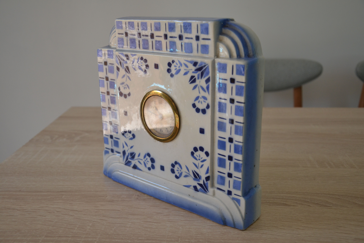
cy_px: 122
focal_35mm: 38
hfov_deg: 51.3
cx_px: 182
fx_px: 379
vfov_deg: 35.5
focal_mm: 25
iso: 400
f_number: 4.5
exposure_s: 1/80
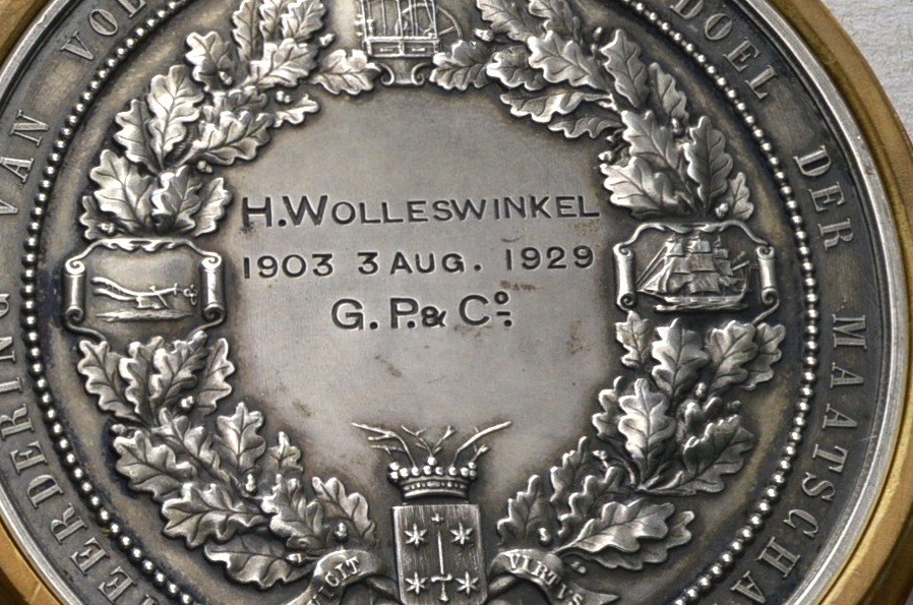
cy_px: 561
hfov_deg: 18.3
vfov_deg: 12.6
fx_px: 2708
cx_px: -149
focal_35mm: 107
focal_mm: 26
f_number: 14
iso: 400
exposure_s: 1/200
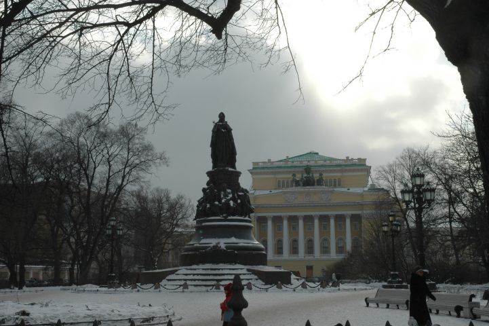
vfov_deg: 25.7
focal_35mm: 52
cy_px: 163
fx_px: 713
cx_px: 244
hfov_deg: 37.9
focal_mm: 35
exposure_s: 1/160
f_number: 18
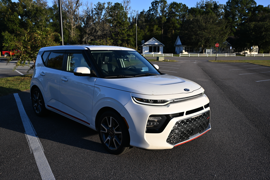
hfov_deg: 60.7
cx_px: 135
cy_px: 90
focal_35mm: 31
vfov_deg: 42.6
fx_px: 231
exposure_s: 1/320
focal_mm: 20.5
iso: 100
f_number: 6.3
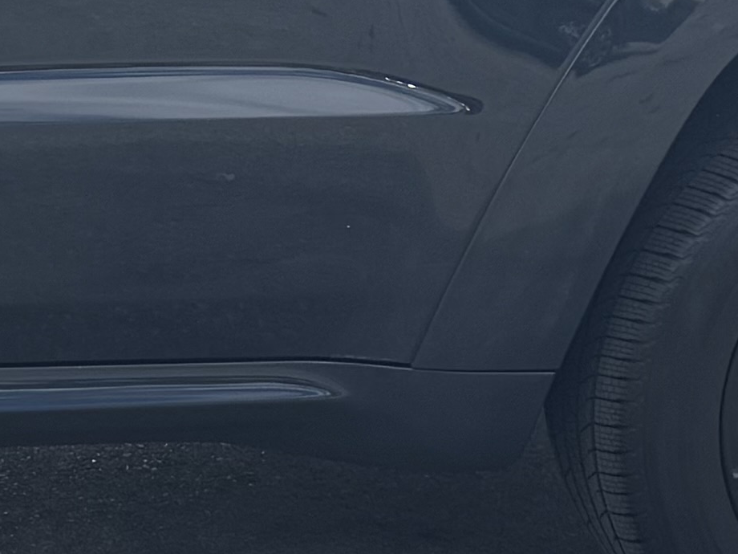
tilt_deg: -11.9
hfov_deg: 12.6
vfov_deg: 9.9
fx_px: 3177
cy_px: 156
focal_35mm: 149
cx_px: -381
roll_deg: -1.6
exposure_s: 1/2252
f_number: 1.78
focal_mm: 6.76
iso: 80
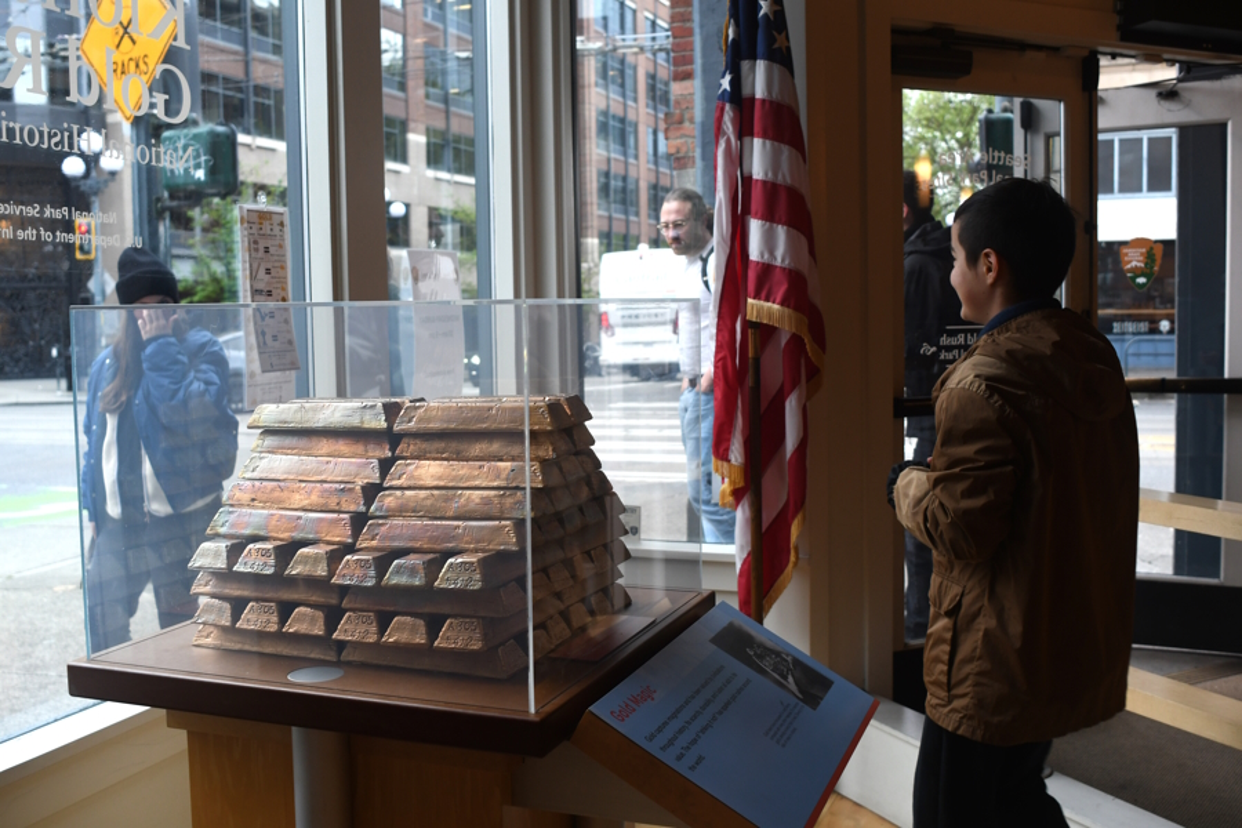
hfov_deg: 53.1
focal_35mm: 36
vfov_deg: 36.9
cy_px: 414
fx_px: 1242
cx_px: 621
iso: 400
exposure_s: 1/160
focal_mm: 24
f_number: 4
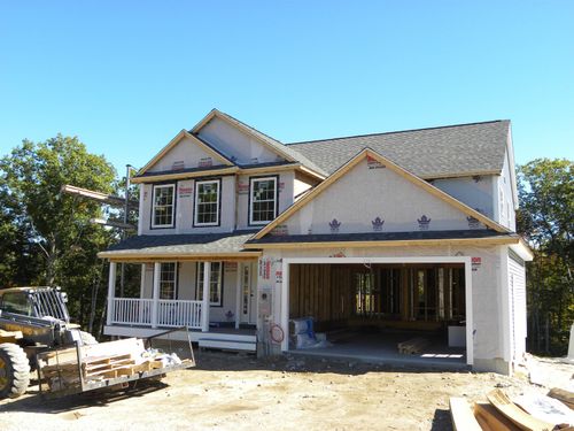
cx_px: 287
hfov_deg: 55.4
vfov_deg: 42.9
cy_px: 216
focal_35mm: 33
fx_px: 547
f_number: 4
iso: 64
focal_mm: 5.9
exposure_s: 1/230
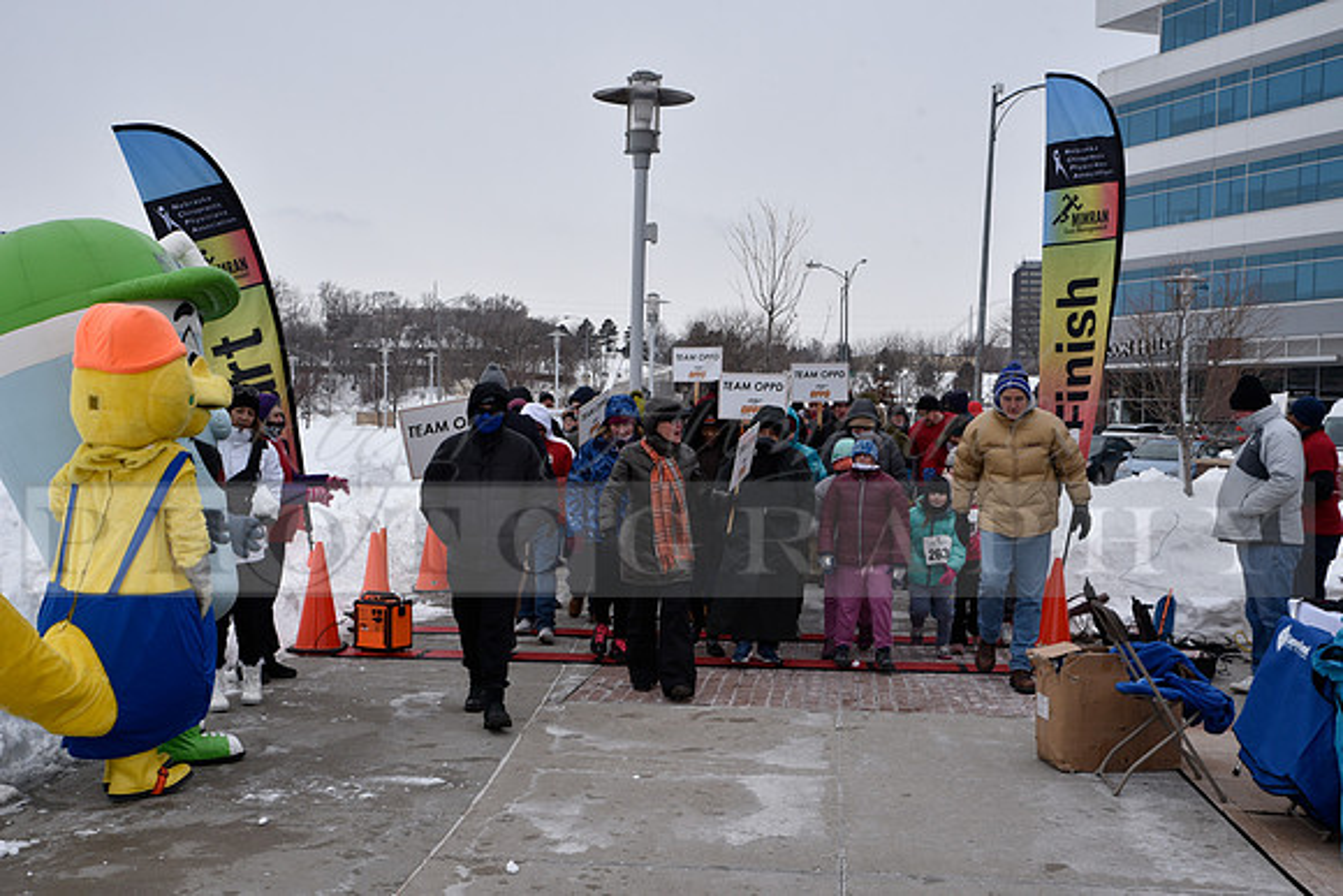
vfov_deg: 31.9
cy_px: 448
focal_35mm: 42
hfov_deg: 46.4
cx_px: 672
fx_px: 1567
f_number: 10
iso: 400
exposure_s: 1/400
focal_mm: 42
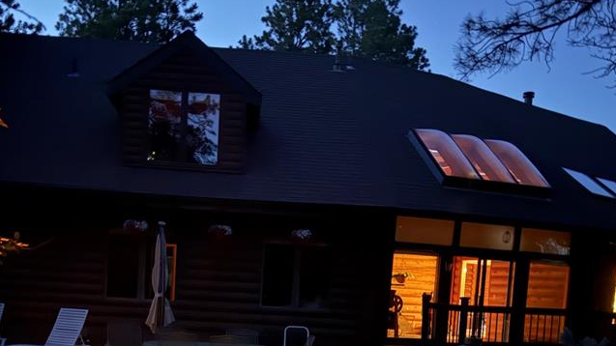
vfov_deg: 27.0
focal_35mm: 42
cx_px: 262
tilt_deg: -3.5
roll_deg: -4.2
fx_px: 686
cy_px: 336
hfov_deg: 48.2
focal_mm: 6.76
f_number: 1.78
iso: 8000
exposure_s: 1/2
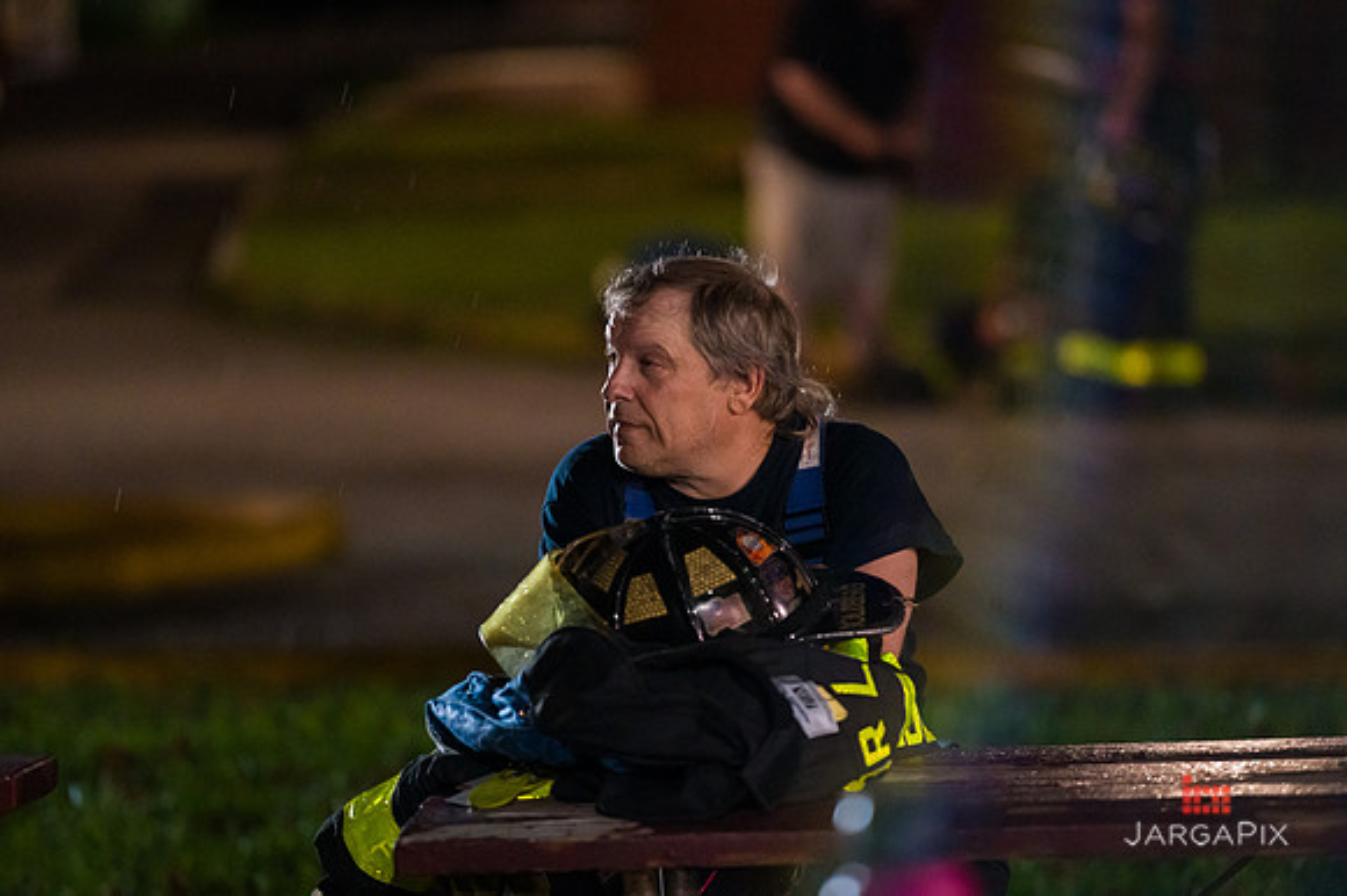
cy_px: 448
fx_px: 7479
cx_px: 674
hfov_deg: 10.3
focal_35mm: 200
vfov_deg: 6.9
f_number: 3.2
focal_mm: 200
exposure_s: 1/200
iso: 12800
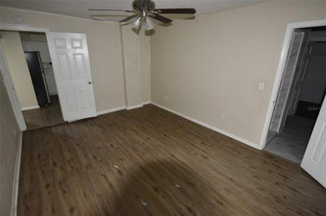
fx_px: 154
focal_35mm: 17
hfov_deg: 93.3
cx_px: 163
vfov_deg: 70.3
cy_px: 108
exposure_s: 1/60
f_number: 2.8
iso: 3200
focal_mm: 17
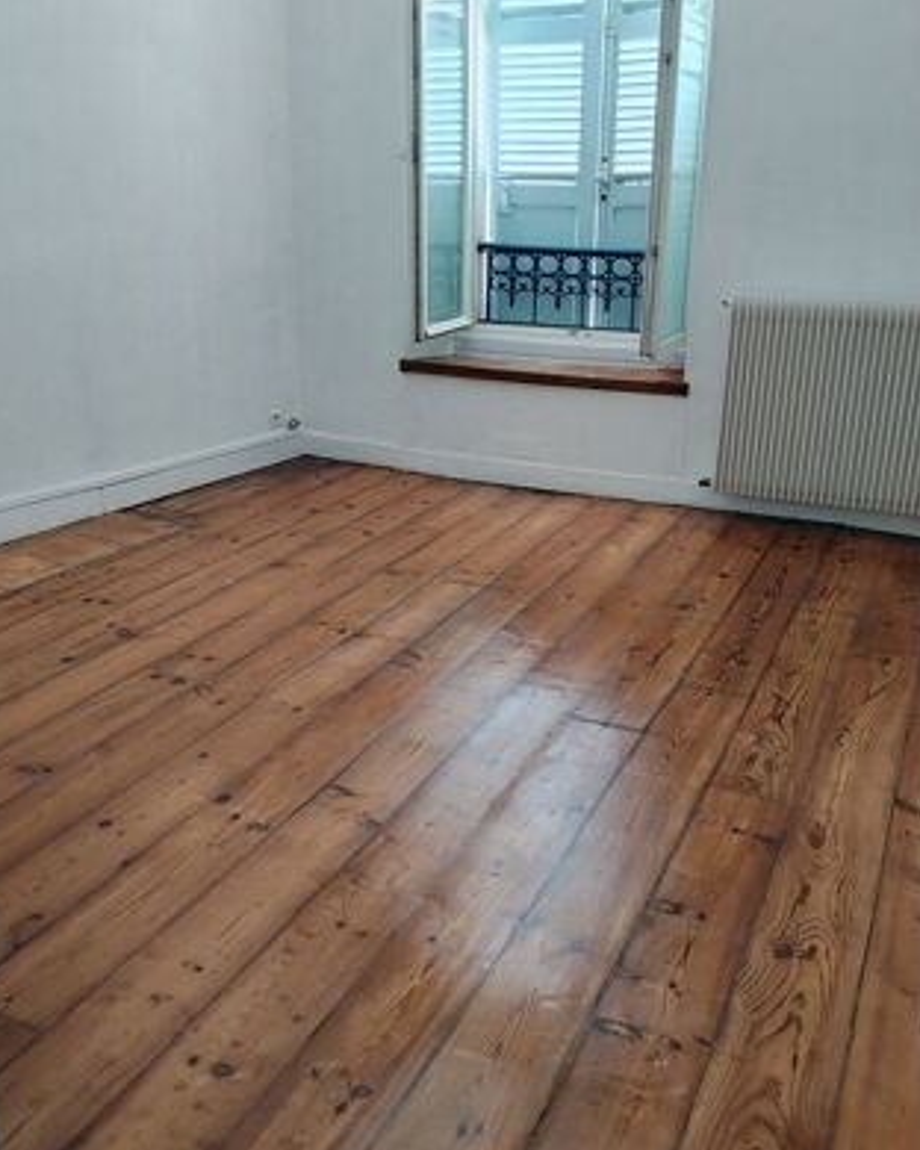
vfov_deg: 57.2
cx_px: 457
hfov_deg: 47.1
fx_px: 1055
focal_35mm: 31
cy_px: 579
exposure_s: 1/50
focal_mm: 4.22
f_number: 1.8
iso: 400
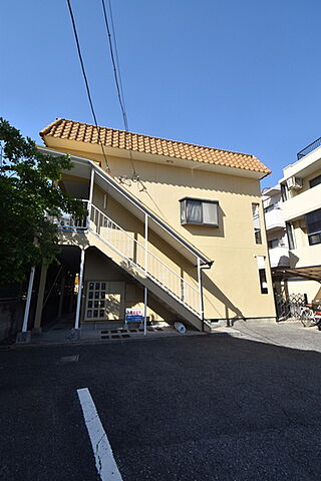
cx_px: 160
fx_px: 201
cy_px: 240
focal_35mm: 15
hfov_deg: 77.3
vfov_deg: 100.4
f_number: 8
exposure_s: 1/250
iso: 160
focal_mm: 10
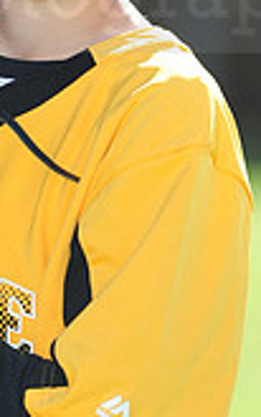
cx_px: 51
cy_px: -28
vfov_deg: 2.9
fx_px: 8133
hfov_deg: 1.8
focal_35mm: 714
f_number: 4.5
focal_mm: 200
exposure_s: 1/1250
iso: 400
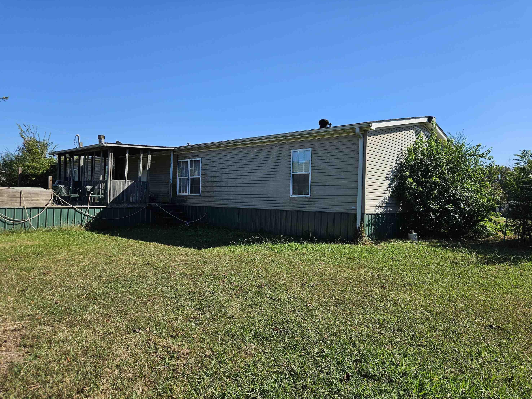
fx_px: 369
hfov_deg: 71.6
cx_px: 260
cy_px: 200
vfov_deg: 56.8
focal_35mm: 24
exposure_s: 1/1761
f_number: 1.8
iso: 25
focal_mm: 5.4
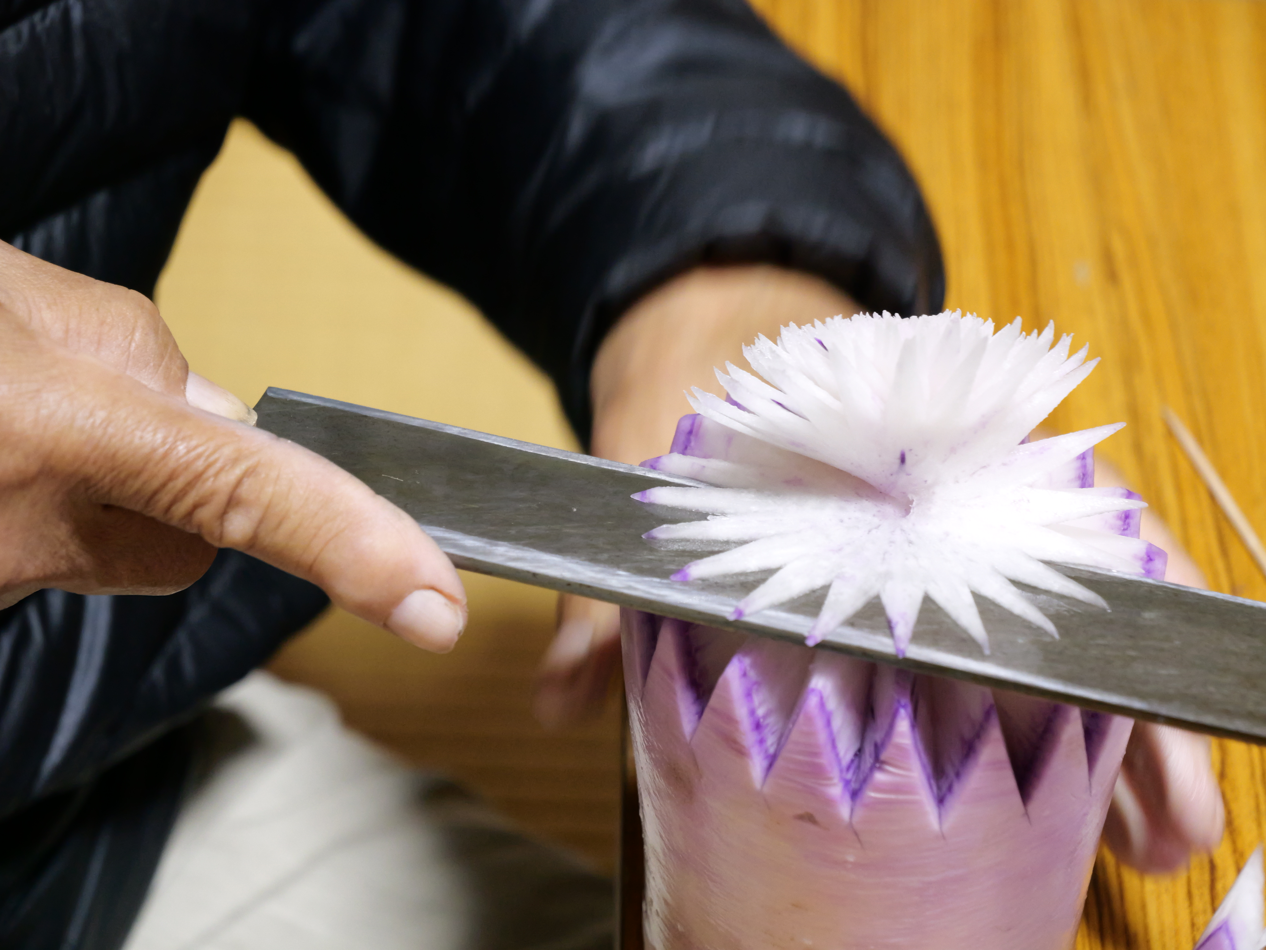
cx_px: 633
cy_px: 475
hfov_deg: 16.4
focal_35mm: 120
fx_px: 4389
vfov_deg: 12.3
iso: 2500
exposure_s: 1/50
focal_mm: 60
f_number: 4
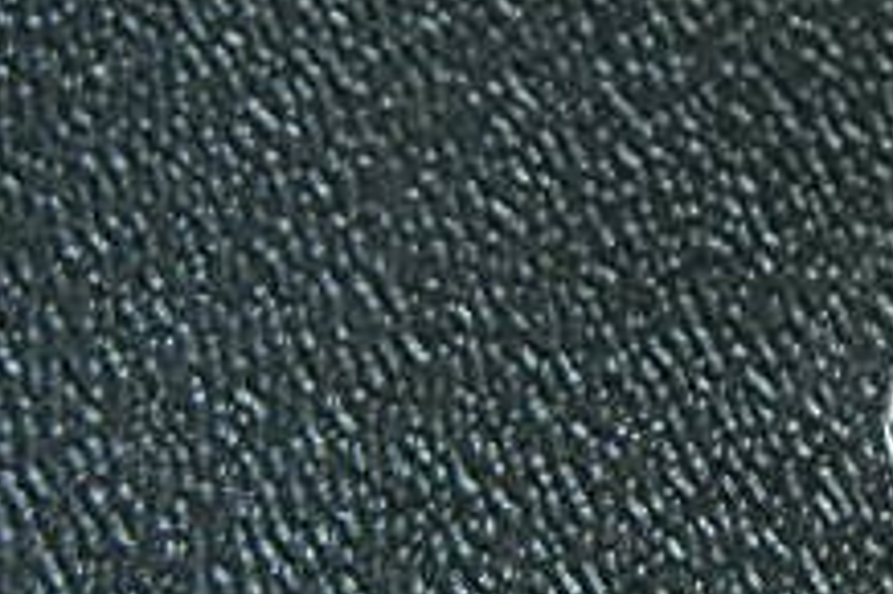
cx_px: 1237
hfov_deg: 8.6
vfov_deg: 5.8
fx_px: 5825
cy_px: 82
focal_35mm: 235
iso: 400
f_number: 4.3
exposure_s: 1/17.7
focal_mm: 13.9
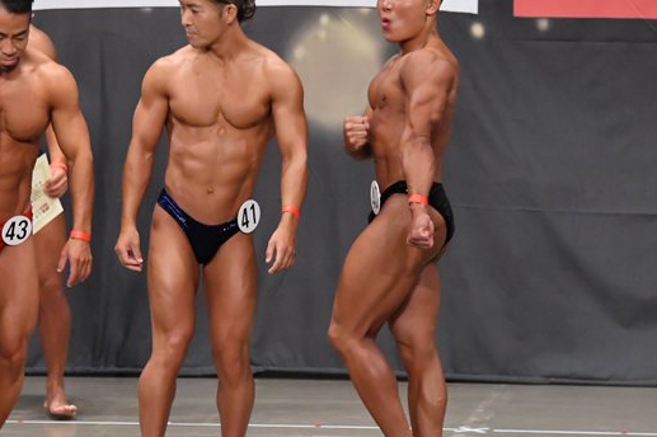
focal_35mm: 303
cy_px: 227
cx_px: 181
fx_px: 5526
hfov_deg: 6.8
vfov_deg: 4.5
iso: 6400
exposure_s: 1/400
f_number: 5.6
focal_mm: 135
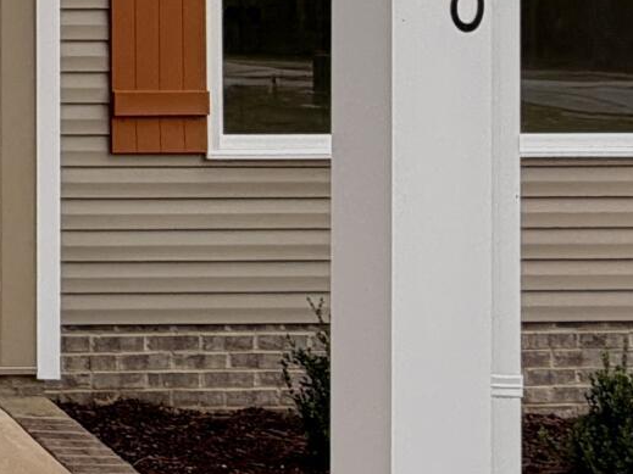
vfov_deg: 17.4
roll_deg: -0.3
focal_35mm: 81
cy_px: -83
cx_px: -461
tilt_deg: +0.9
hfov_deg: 19.2
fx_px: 1481
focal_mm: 2.22
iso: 40
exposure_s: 1/200
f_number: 2.2
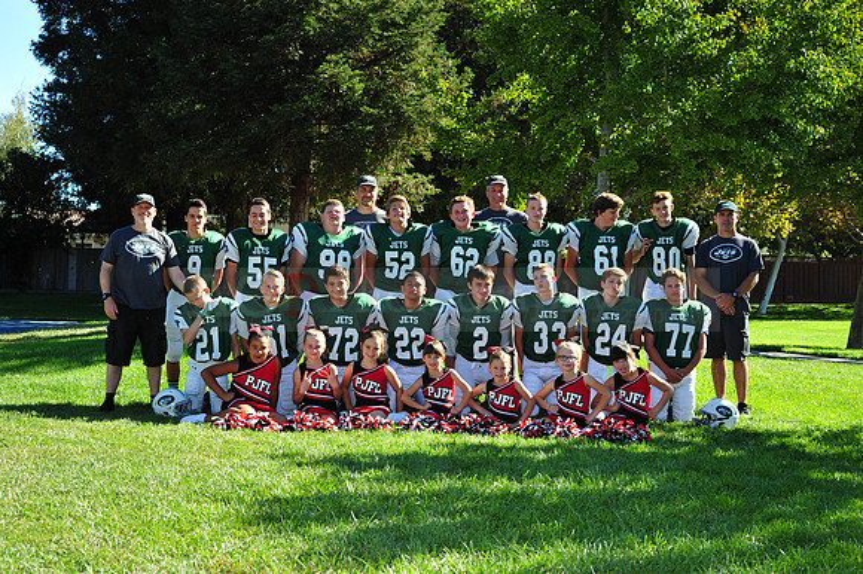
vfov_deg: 27.0
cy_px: 287
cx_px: 432
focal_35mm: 50
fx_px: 1198
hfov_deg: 39.6
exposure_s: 1/400
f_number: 7.1
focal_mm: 50
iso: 400
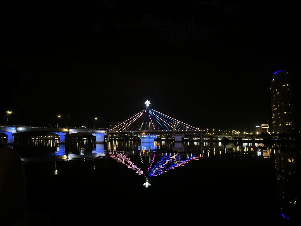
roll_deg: -0.1
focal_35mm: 26
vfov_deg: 53.1
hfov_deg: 67.3
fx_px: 226
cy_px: 113
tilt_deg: +6.2
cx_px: 150
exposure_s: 1/38
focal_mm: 5.7
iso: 640
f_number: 1.5
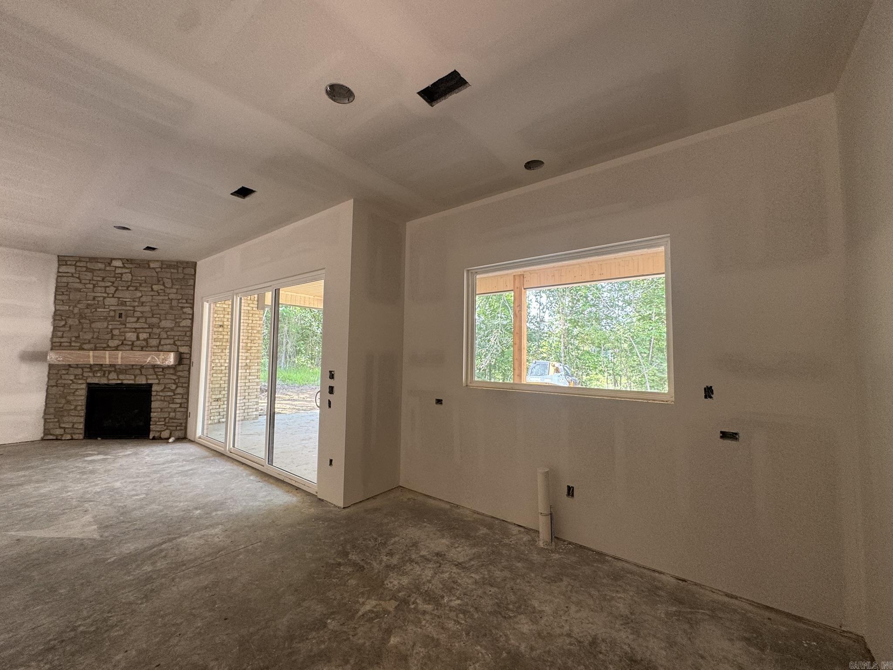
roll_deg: -1.0
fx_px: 361
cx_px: 446
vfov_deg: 85.7
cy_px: 335
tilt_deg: +3.9
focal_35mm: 14
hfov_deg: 102.1
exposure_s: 1/99
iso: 100
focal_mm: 2.22
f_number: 2.2
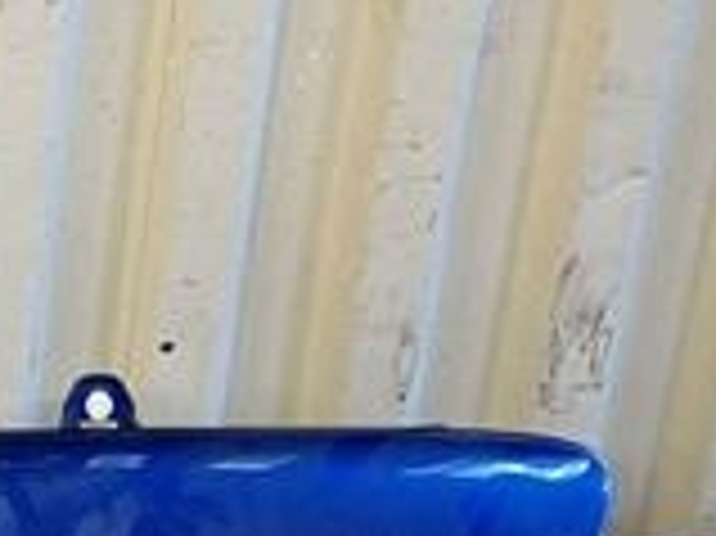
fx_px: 3989
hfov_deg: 9.9
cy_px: 995
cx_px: -351
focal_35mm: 193
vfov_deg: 7.4
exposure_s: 1/25
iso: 64
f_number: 1.78
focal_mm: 6.86
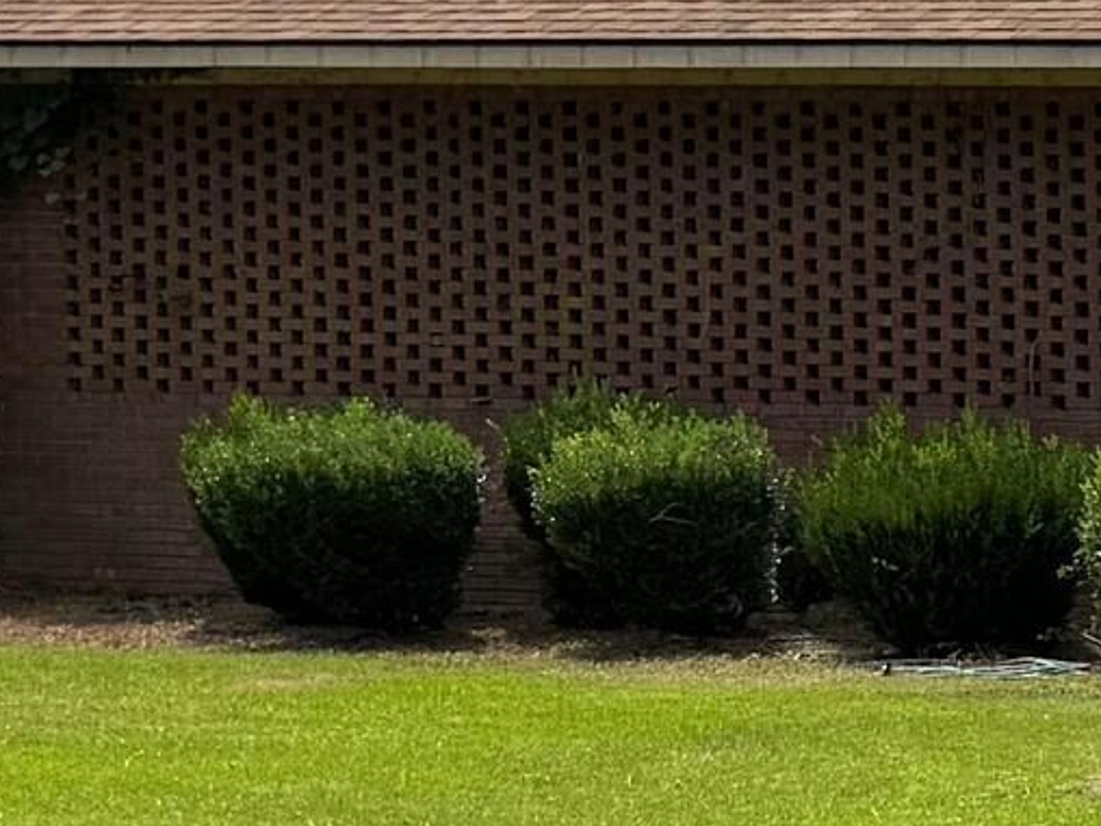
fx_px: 4612
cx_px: 2865
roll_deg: -0.8
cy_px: 798
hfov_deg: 10.9
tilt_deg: -3.0
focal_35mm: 145
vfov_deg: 10.2
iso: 100
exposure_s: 1/4405
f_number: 1.78
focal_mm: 6.76
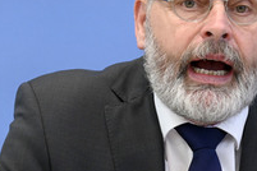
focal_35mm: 193
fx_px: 1378
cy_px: 96
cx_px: 209
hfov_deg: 10.6
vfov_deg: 7.1
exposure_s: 1/640
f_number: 5.6
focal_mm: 86
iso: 5000
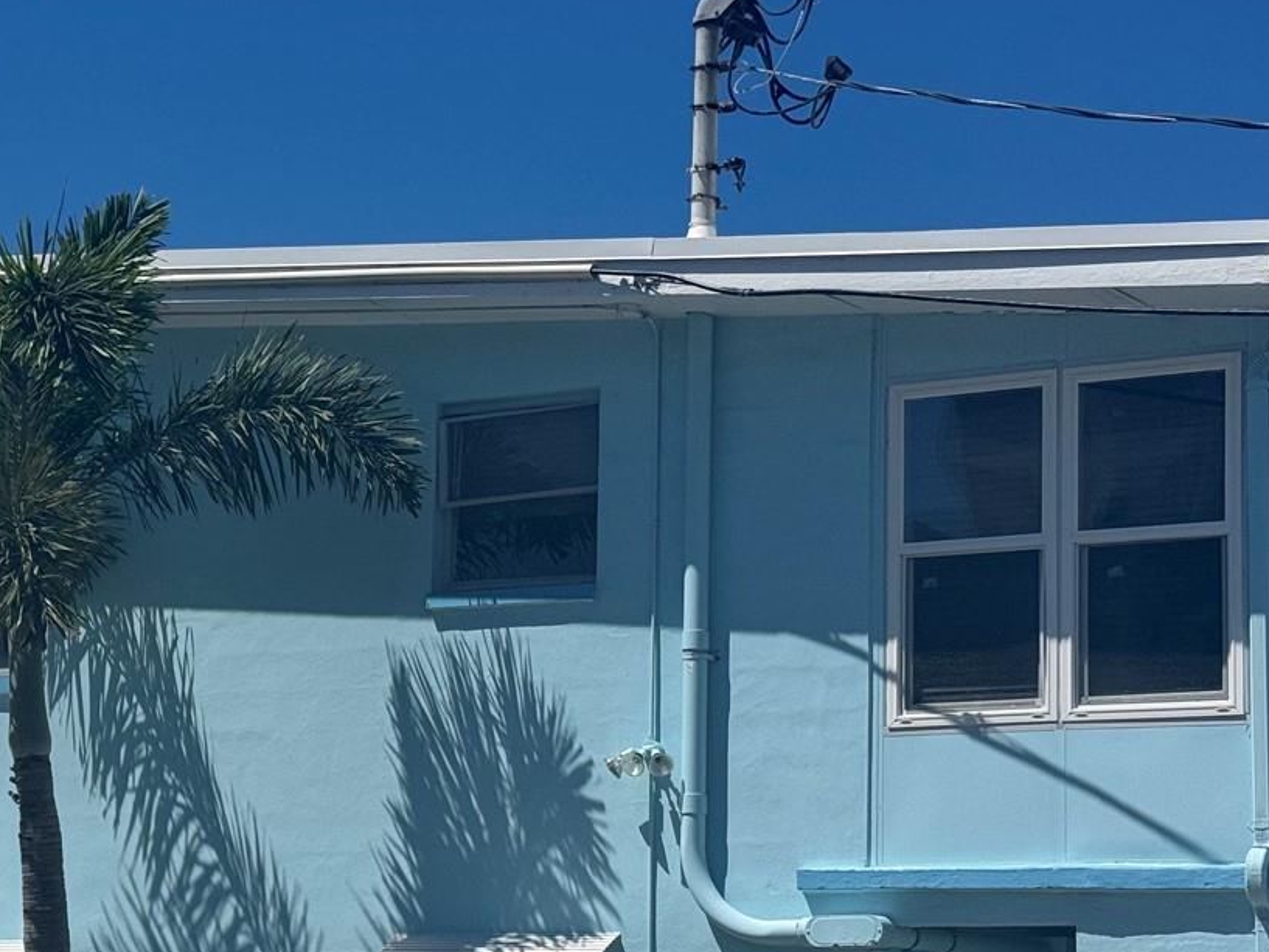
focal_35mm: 94
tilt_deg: +9.1
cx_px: 357
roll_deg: -1.6
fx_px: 3446
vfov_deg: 15.7
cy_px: 615
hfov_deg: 20.7
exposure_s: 1/7937
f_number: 1.78
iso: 64
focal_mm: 6.76
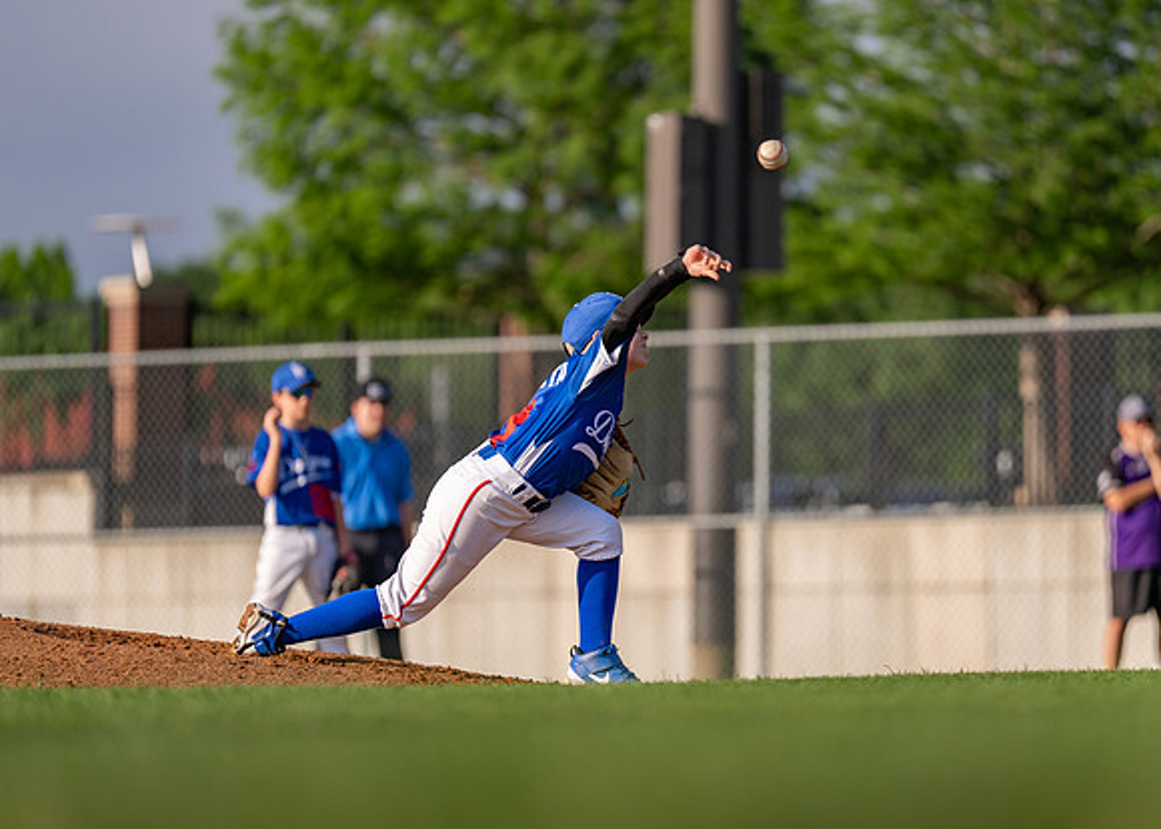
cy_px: 412
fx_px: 7899
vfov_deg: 6.0
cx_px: 668
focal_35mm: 240
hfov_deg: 8.4
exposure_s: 1/4000
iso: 250
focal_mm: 200
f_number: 2.8
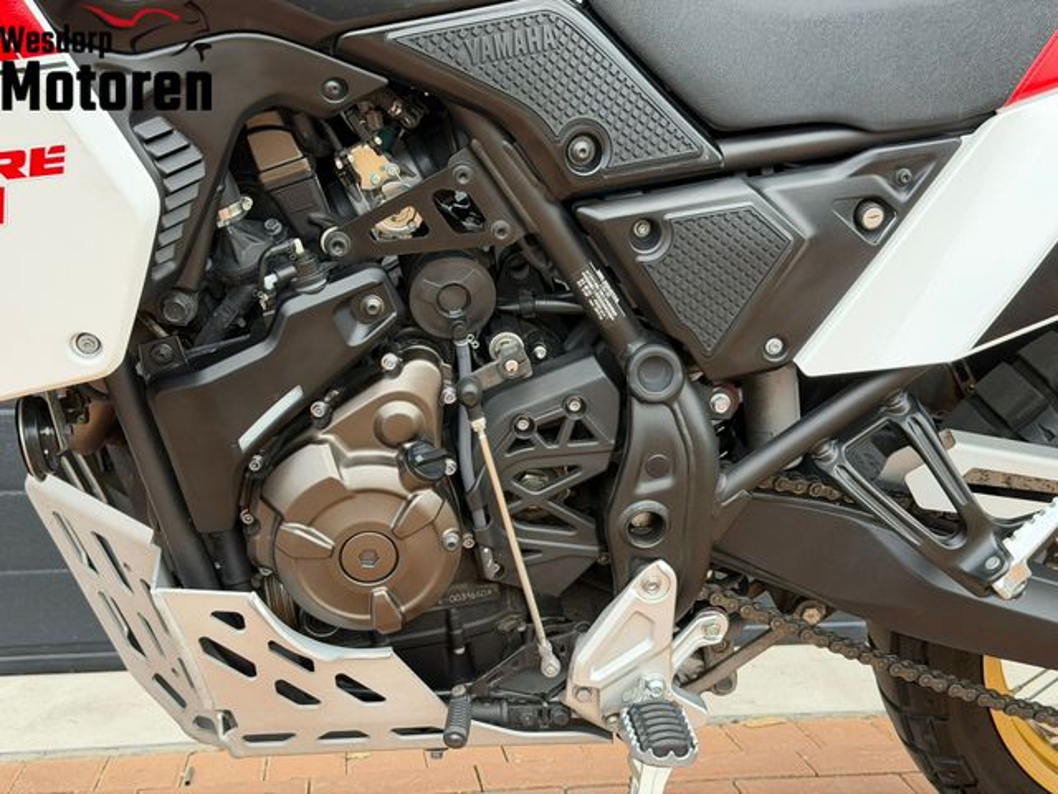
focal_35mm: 48
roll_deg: +1.1
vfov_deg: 30.3
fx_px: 1467
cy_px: 397
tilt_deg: -5.9
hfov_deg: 39.7
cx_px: 529
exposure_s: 1/561
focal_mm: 6.76
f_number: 1.78
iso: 100
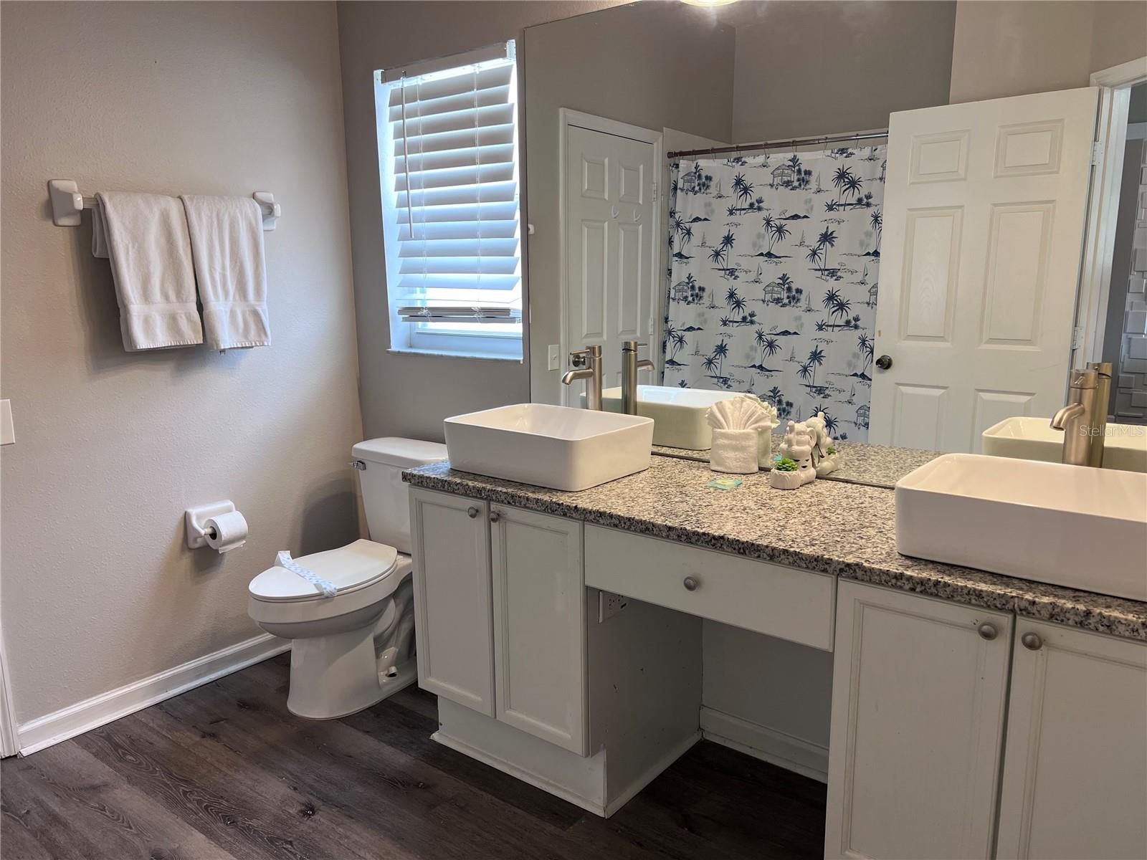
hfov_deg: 67.3
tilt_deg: -11.8
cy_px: 430
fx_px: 862
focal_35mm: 26
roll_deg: +0.9
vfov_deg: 53.1
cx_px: 574
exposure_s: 1/120
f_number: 1.5
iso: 80
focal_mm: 5.7
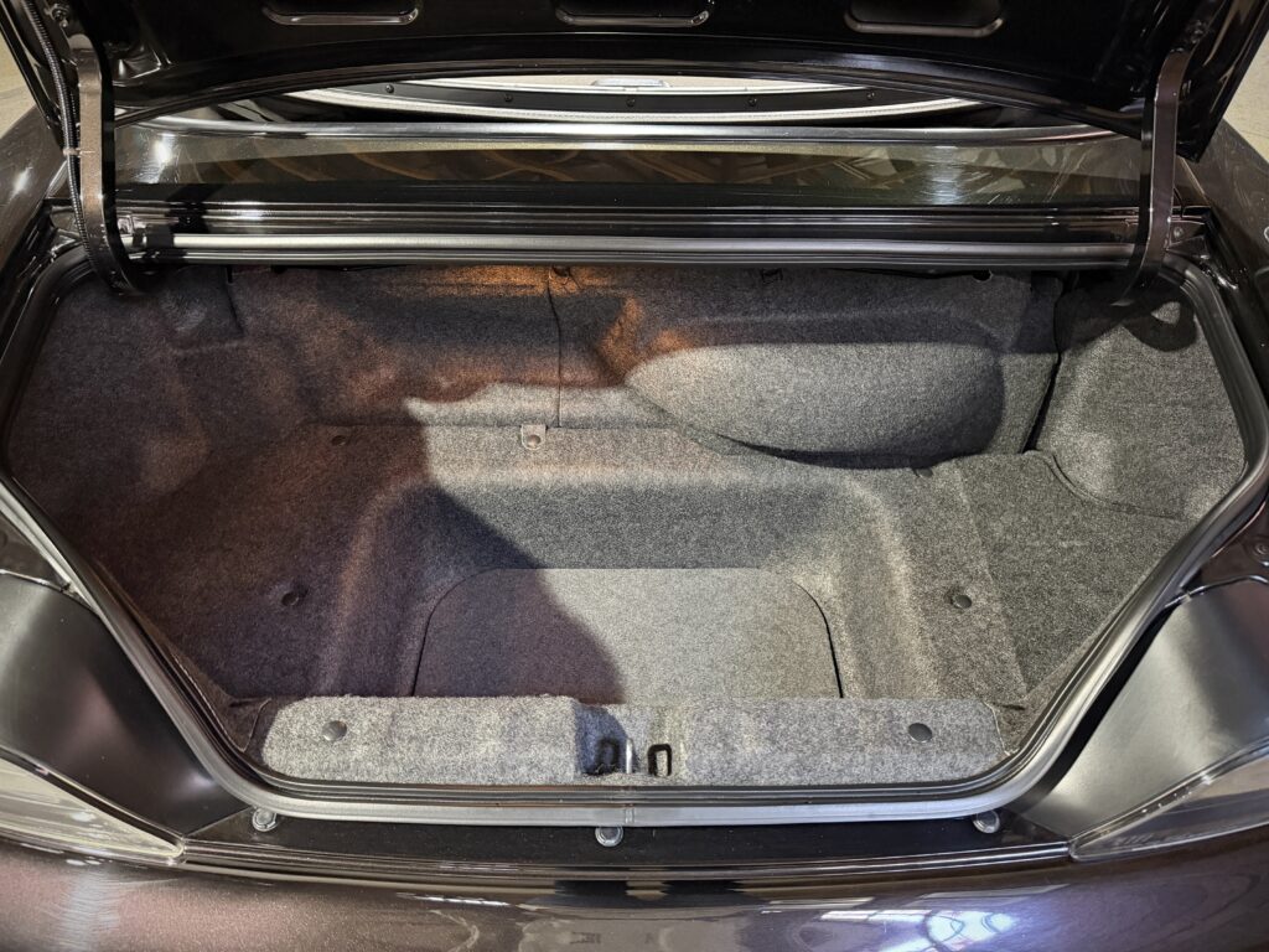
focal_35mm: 24
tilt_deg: -44.5
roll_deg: -1.2
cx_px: 634
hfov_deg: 71.6
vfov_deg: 56.8
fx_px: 880
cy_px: 476
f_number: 1.78
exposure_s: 1/25
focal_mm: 6.76
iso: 800
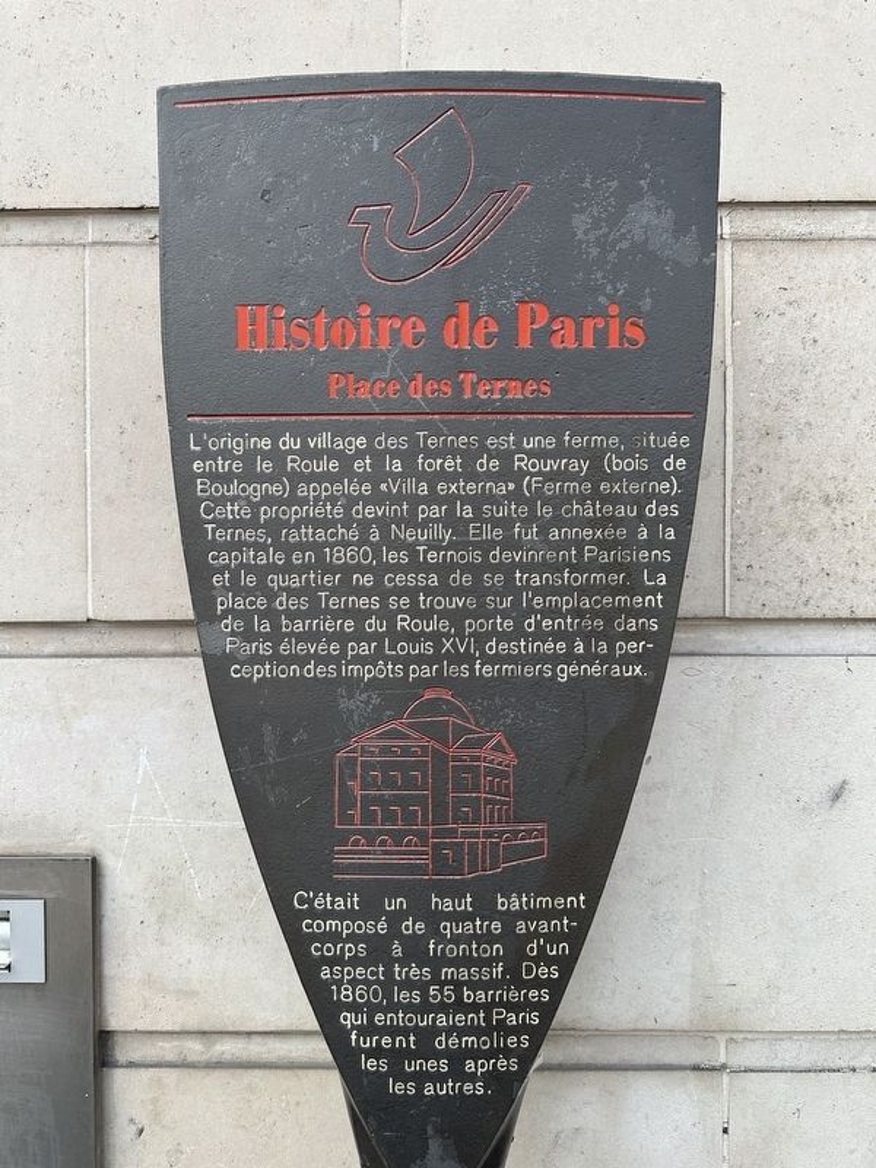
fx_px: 810
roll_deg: -0.4
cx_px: 438
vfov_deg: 71.6
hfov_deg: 56.8
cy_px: 584
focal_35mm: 24
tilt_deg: -0.6
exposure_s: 1/816
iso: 80
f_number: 1.78
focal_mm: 6.86
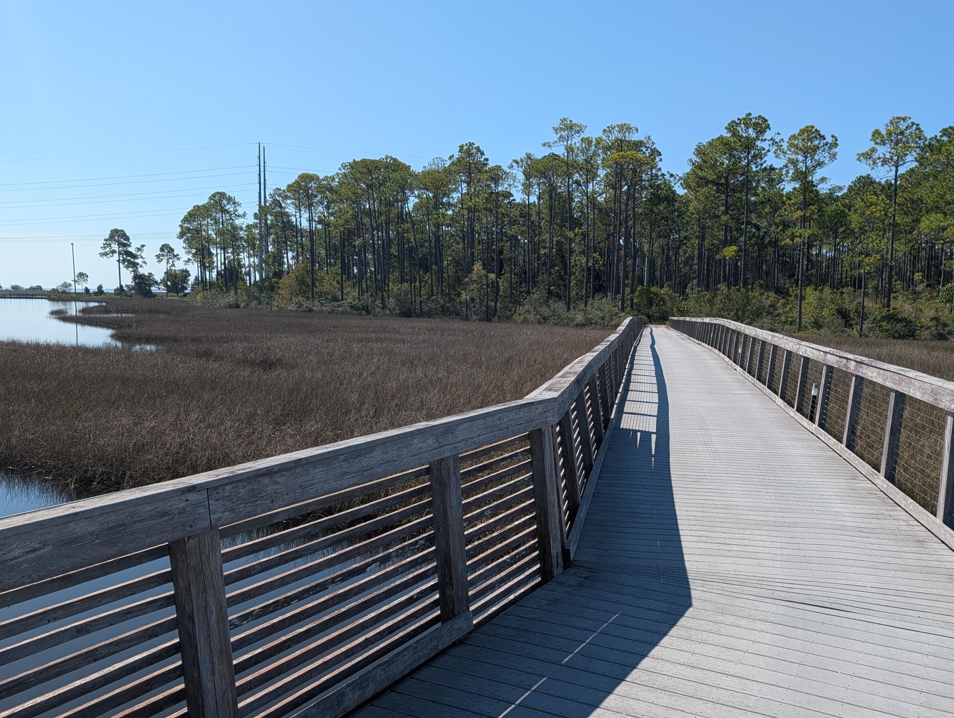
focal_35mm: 30
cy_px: 404
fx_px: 828
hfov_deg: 59.9
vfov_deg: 46.8
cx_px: 480
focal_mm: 6.9
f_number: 1.68
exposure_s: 1/1233
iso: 20
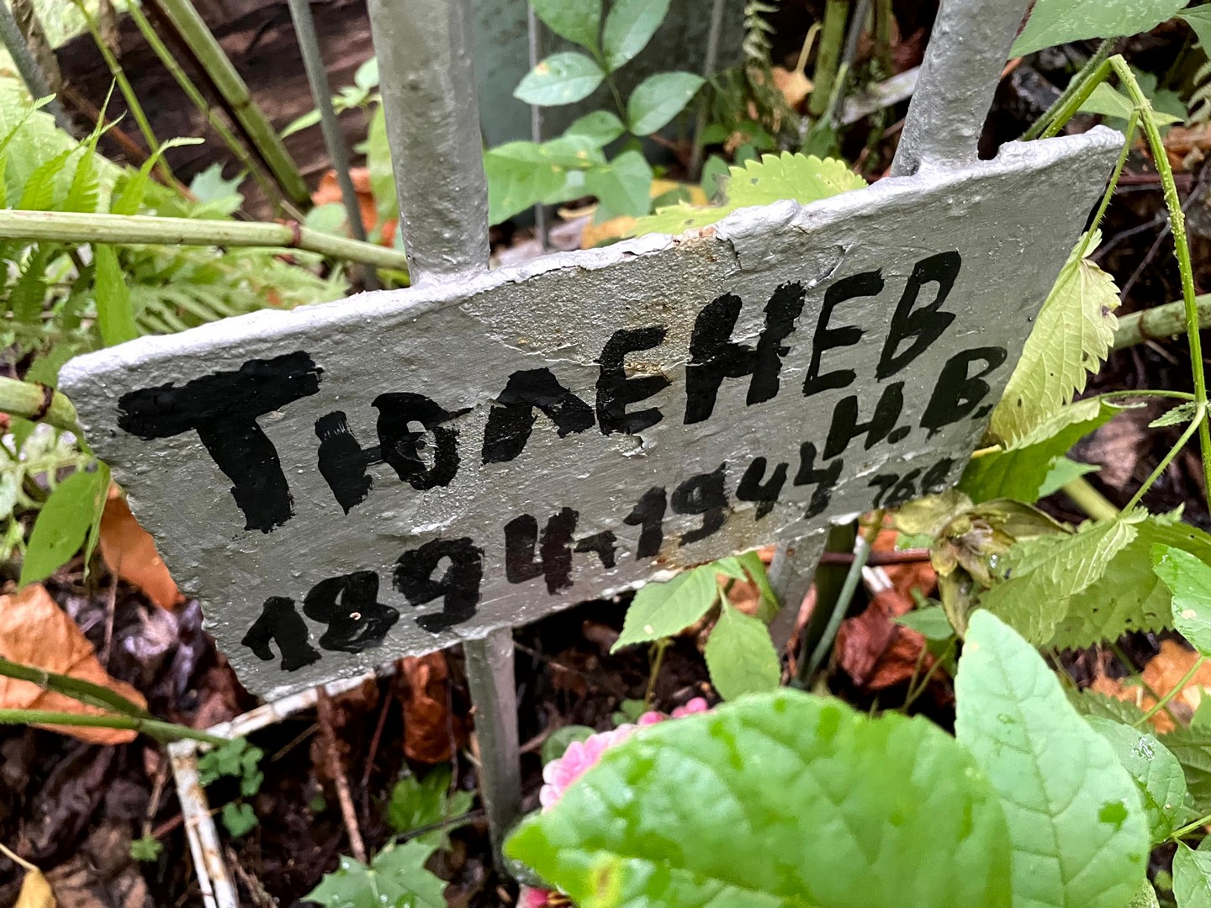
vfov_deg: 53.1
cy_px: 454
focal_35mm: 26
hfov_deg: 67.3
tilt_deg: -51.5
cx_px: 606
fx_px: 910
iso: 500
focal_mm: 4.2
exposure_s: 1/56
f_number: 1.6
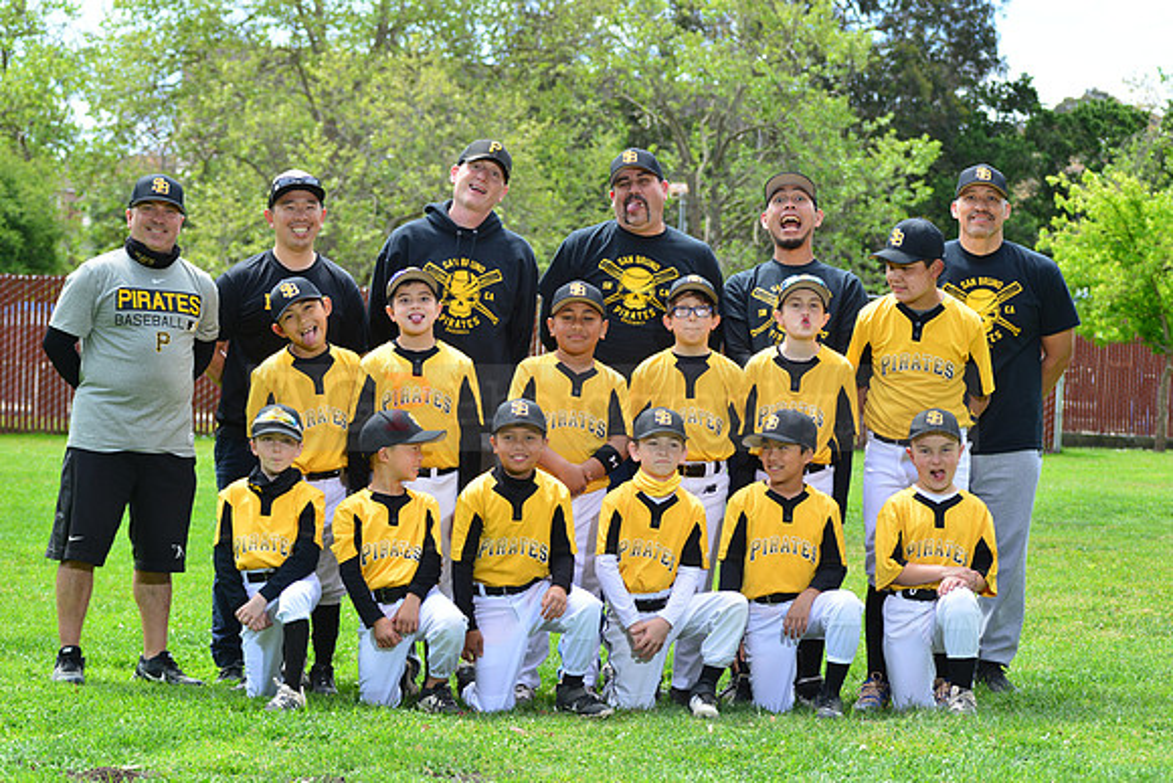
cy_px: 392
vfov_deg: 15.9
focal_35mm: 86
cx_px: 586
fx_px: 2803
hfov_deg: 23.6
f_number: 8
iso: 200
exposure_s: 1/200
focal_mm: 86
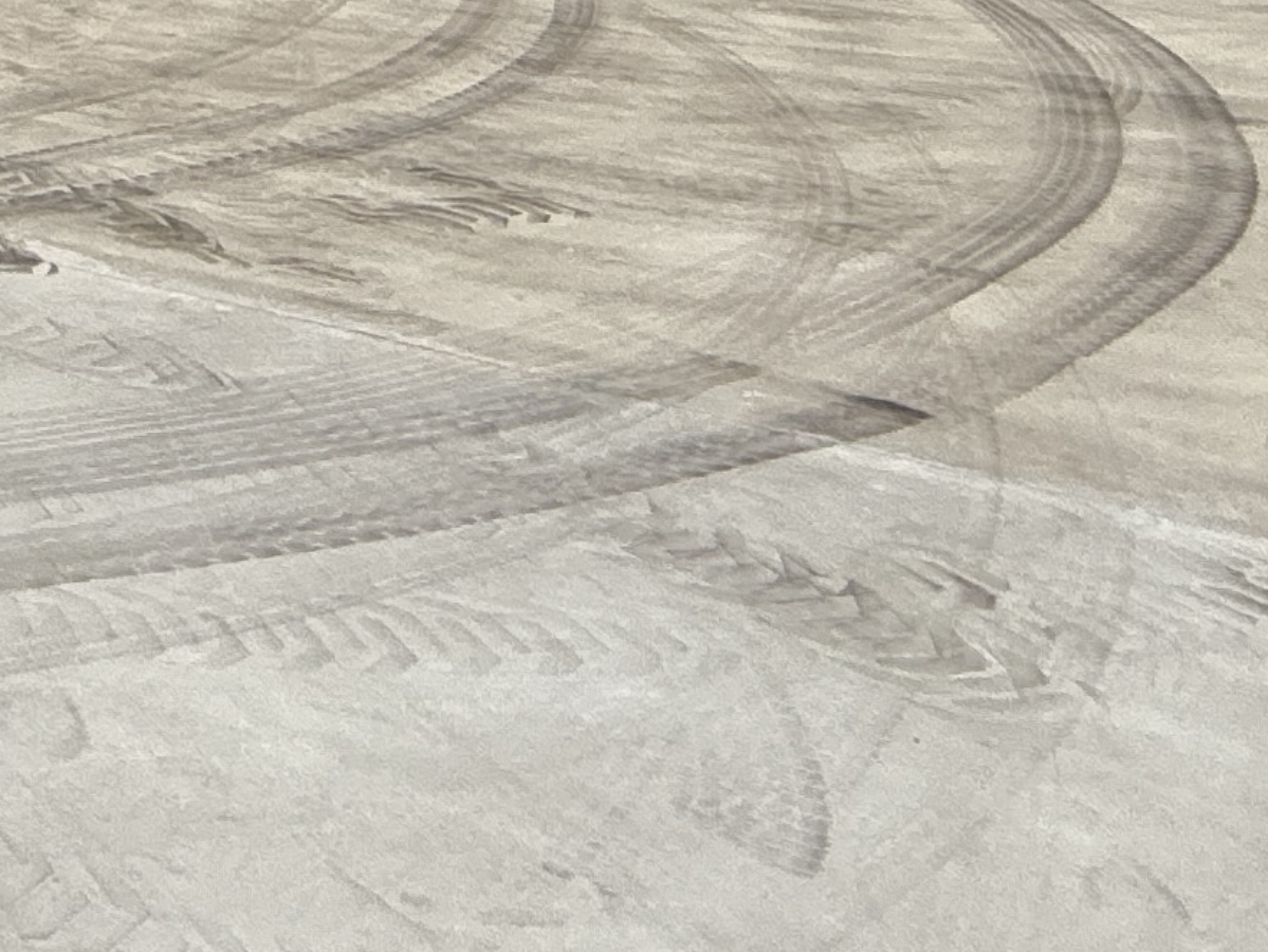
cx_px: -753
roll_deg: -0.7
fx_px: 2345
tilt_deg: +11.5
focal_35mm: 64
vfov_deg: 16.7
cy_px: -994
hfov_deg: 23.0
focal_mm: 2.22
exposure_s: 1/4149
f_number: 2.2
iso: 50
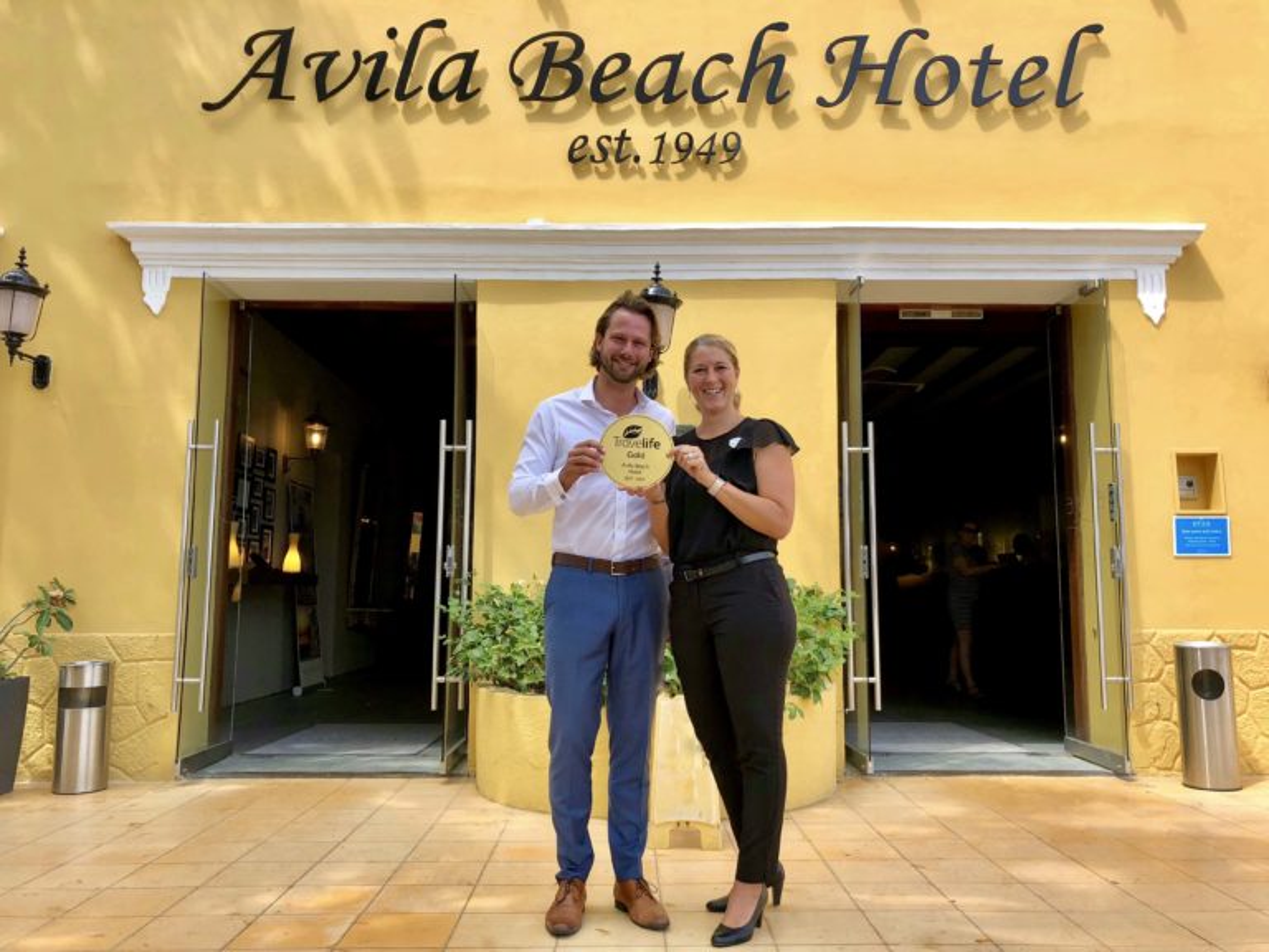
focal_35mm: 28
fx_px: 1026
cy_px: 476
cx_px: 634
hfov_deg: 63.4
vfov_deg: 49.7
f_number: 1.8
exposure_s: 1/685
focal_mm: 4
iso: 20
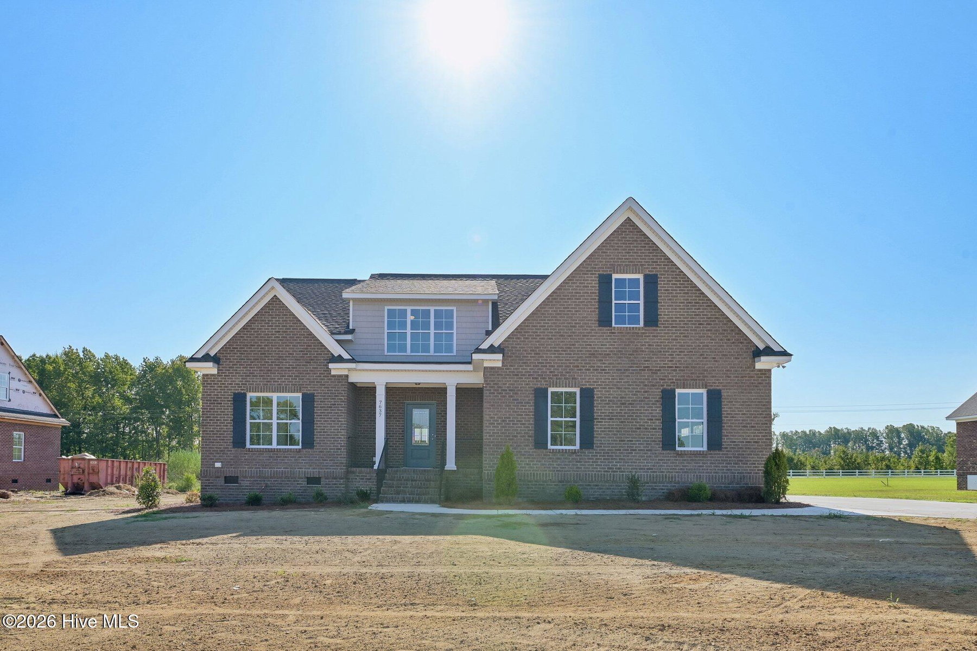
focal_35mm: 20
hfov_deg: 84.0
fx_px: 543
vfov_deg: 61.9
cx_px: 488
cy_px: 326
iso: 200
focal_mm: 20
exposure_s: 1/640
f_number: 9
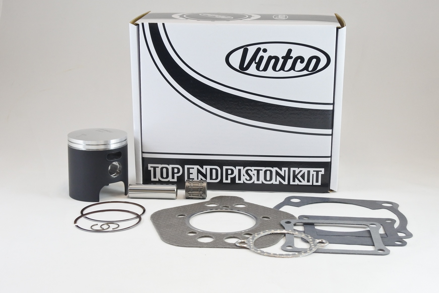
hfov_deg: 38.9
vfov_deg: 26.5
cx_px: 220
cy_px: 146
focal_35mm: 51
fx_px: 622
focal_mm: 18.9
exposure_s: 1/125
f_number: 4.5
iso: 640
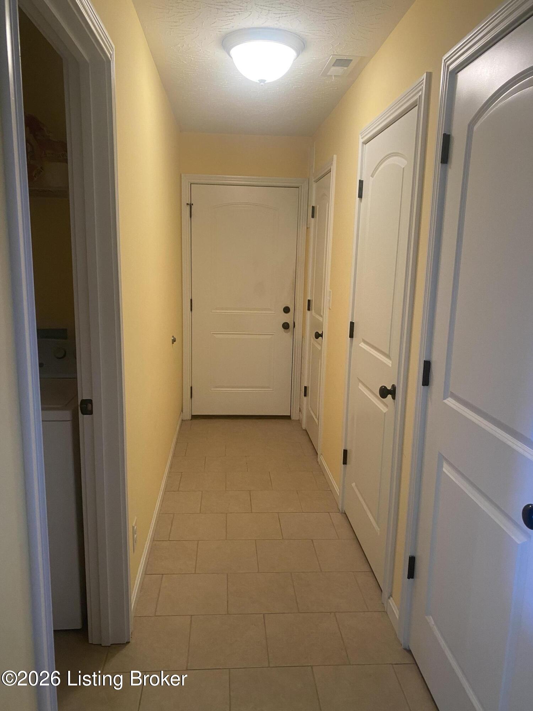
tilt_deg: -9.6
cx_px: 266
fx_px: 534
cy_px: 356
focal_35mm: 26
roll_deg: -1.1
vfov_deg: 67.3
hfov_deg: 53.1
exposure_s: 1/60
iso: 125
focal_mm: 4.25
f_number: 1.8
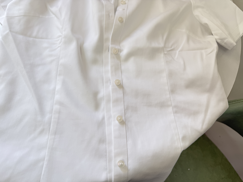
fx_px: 168
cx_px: 122
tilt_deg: -65.9
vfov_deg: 56.8
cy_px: 91
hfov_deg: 71.6
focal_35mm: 24
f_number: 1.78
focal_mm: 6.76
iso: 50
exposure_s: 1/121
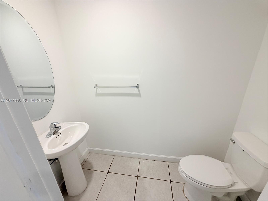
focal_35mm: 14
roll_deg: +4.3
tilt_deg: -19.7
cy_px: 100
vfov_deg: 85.7
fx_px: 108
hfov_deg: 102.1
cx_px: 134
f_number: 2.2
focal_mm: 2.22
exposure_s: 1/120
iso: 125
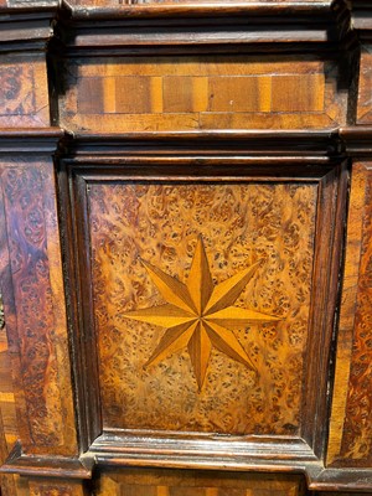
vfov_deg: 67.3
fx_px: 373
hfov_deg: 53.1
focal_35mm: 26
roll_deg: +0.3
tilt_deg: -11.3
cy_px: 248
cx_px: 186
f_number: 1.6
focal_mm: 5.1
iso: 100
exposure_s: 1/50
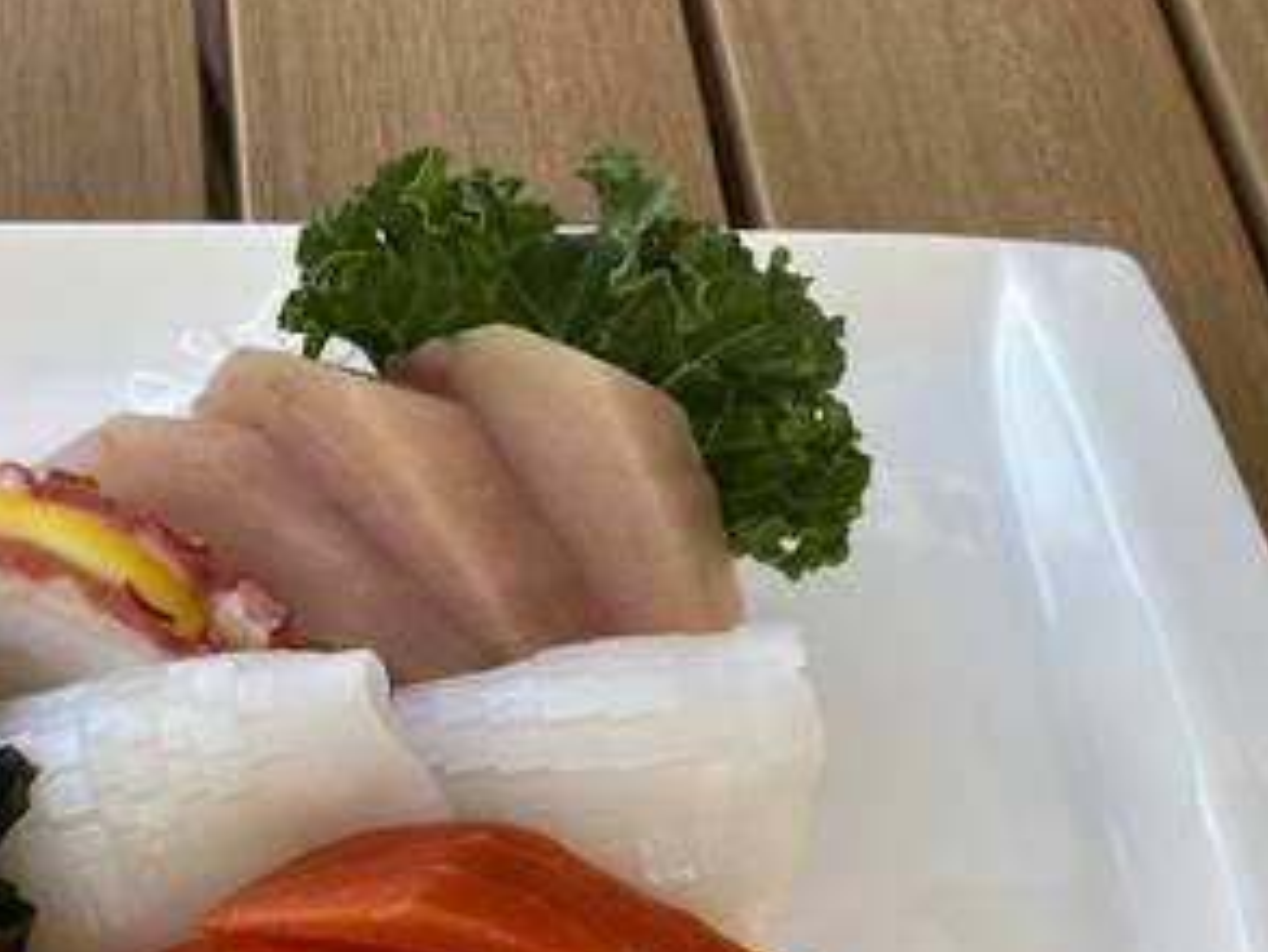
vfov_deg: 27.6
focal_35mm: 52
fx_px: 1906
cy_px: 718
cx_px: 121
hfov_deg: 34.7
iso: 32
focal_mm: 4.25
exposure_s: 1/221
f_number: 1.8
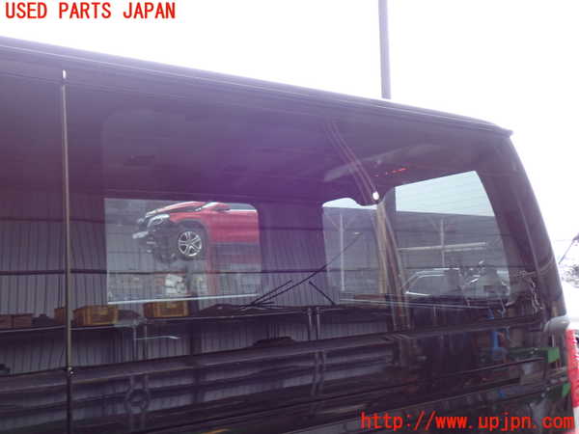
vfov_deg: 44.2
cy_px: 217
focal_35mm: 32
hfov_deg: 56.8
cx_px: 290
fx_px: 535
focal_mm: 5.79
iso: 400
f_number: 2.4
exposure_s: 1/30
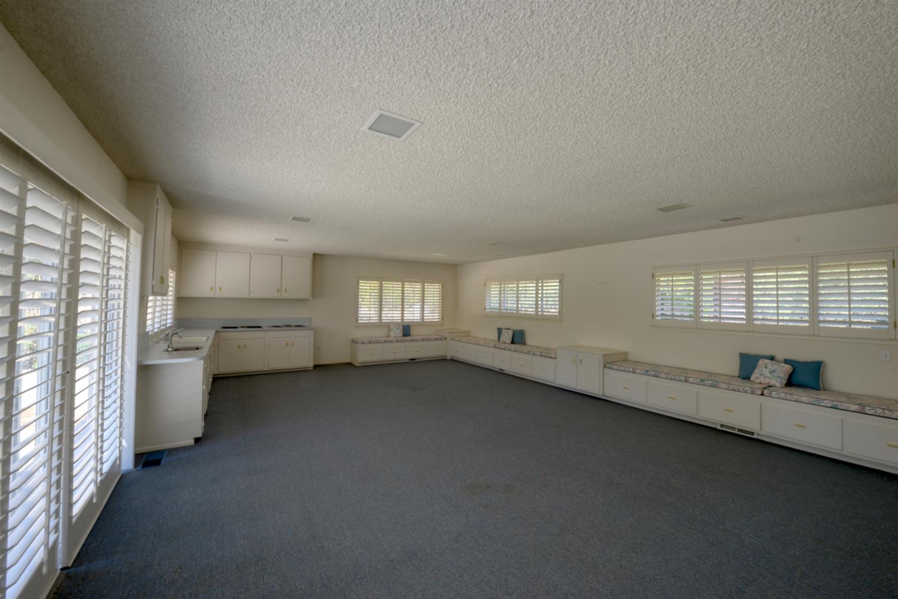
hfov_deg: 104.3
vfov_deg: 81.2
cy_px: 300
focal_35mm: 14
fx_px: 349
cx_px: 449
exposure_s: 1/40
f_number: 10
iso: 400
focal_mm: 14
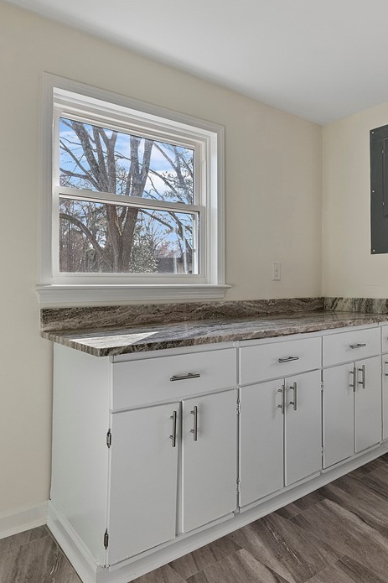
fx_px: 404
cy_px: 284
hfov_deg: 51.2
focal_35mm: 25
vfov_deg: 71.5
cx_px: 202
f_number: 8
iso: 800
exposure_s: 1/25
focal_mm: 16
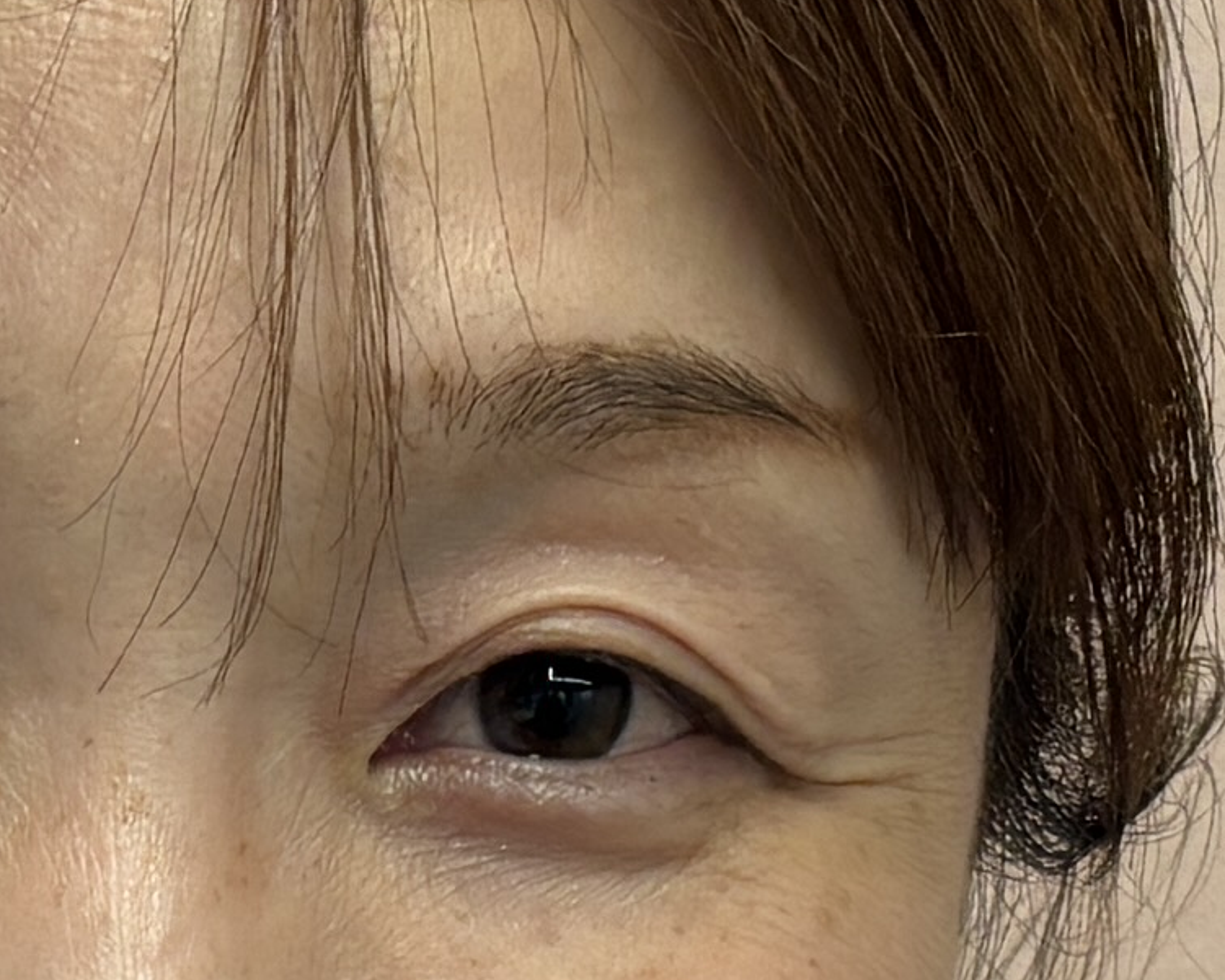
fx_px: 6998
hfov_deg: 9.9
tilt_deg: -9.2
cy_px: 1748
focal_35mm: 193
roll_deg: -1.8
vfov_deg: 7.8
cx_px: -263
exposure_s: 1/100
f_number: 1.6
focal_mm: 5.96
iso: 125
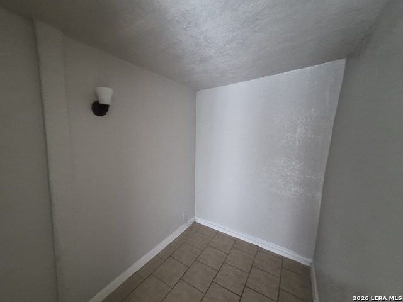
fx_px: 151
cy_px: 151
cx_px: 202
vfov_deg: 89.9
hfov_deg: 106.2
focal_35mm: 13
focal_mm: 1.74
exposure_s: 1/60
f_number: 2.2
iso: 1000
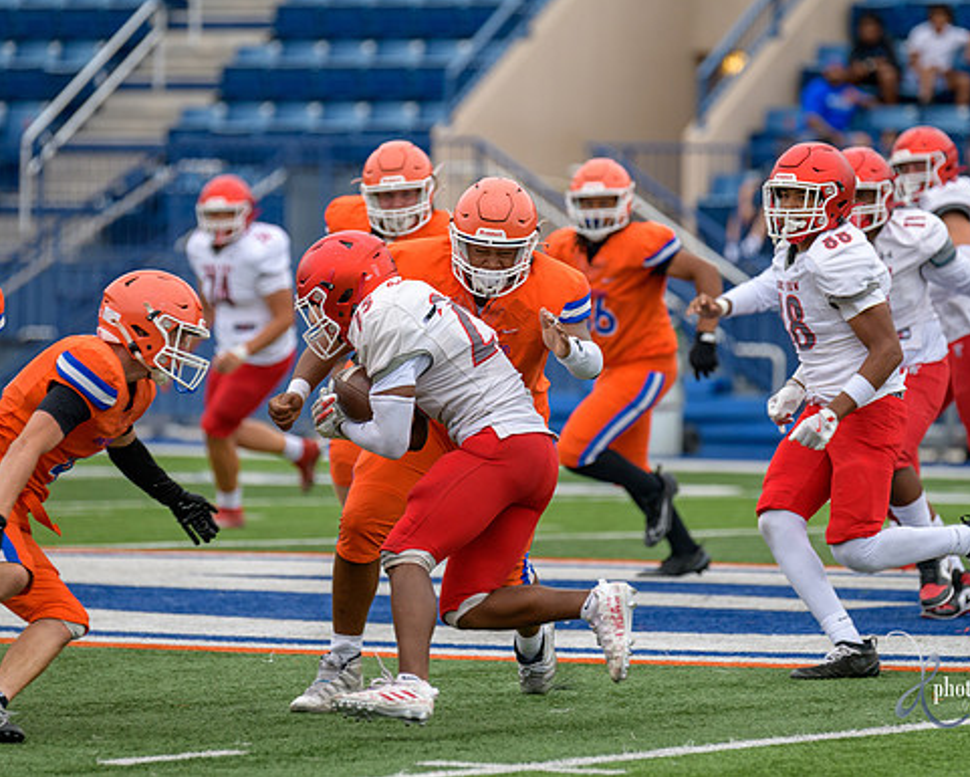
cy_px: 388
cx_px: 516
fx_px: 8126
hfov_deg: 6.8
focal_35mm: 283
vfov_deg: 5.5
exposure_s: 1/800
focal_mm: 250
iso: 280
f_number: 3.5
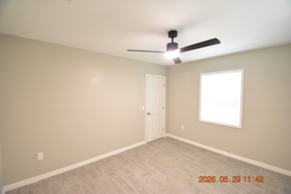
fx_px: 121
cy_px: 97
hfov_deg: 100.4
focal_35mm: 15
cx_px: 146
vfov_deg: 77.3
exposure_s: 1/20
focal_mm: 10
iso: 800
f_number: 3.5
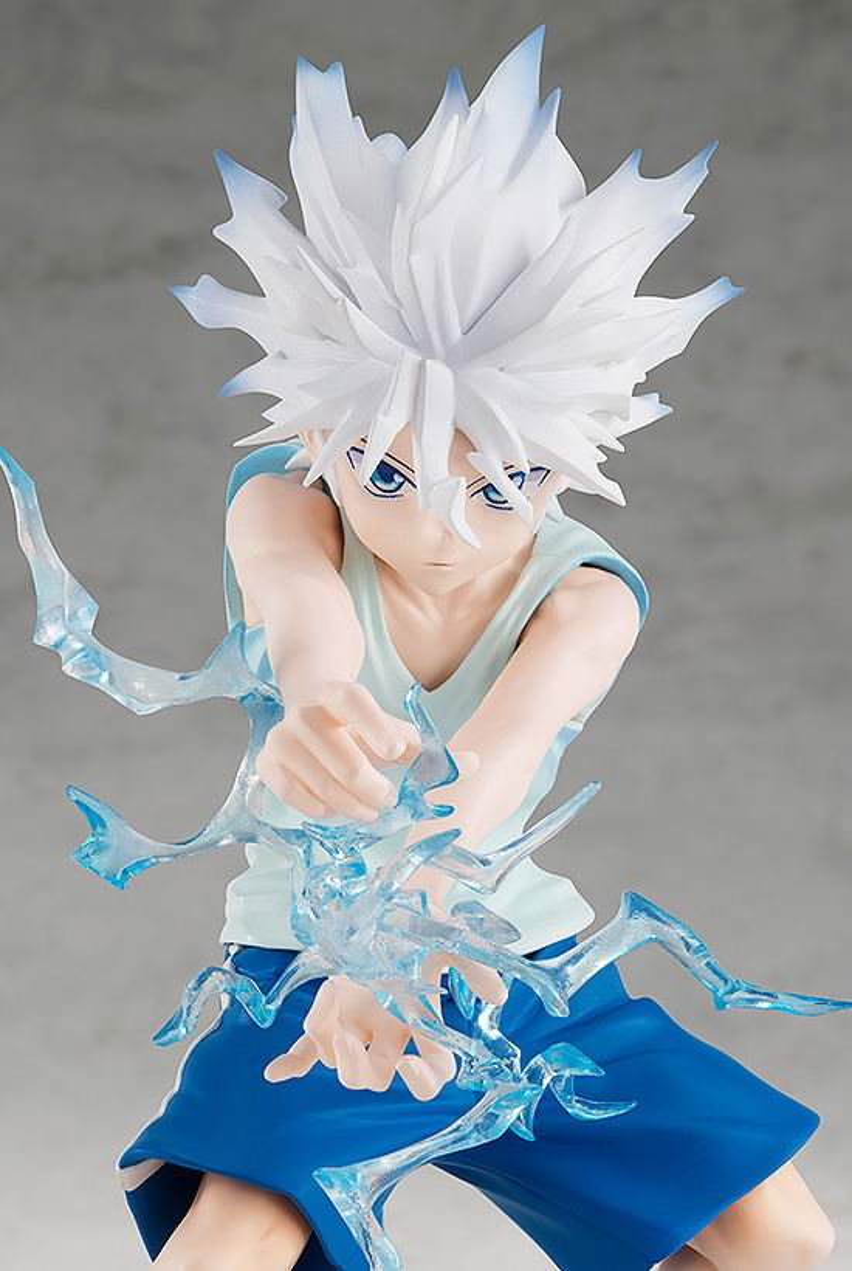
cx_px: 426
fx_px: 2333
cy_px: 636
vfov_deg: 30.5
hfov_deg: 20.7
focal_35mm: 66
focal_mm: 60
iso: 160
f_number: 16
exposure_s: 1/15
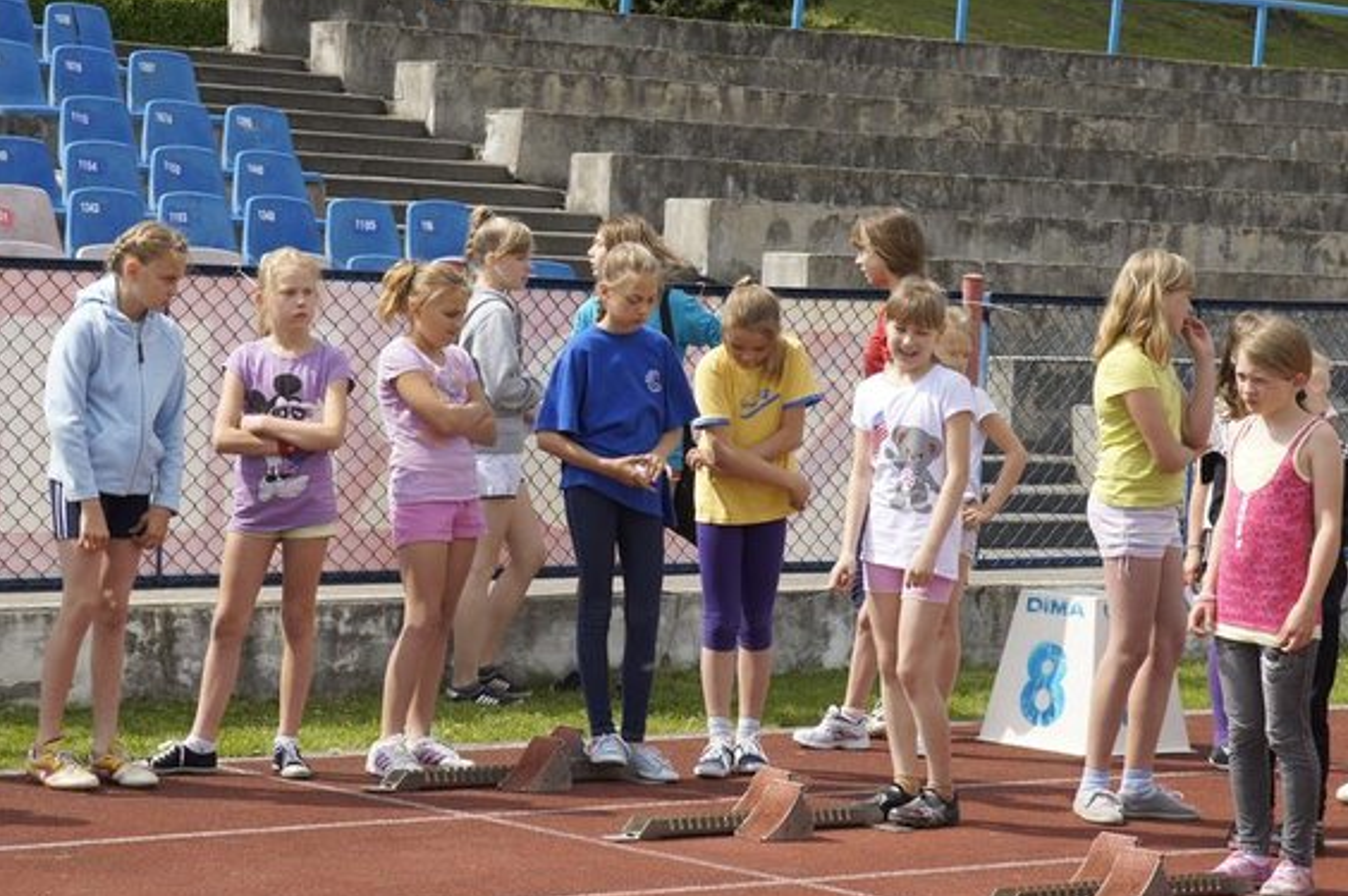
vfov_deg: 11.3
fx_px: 4527
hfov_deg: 16.9
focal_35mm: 121
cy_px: 430
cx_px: 581
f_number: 9
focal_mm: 70
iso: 100
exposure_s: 1/160
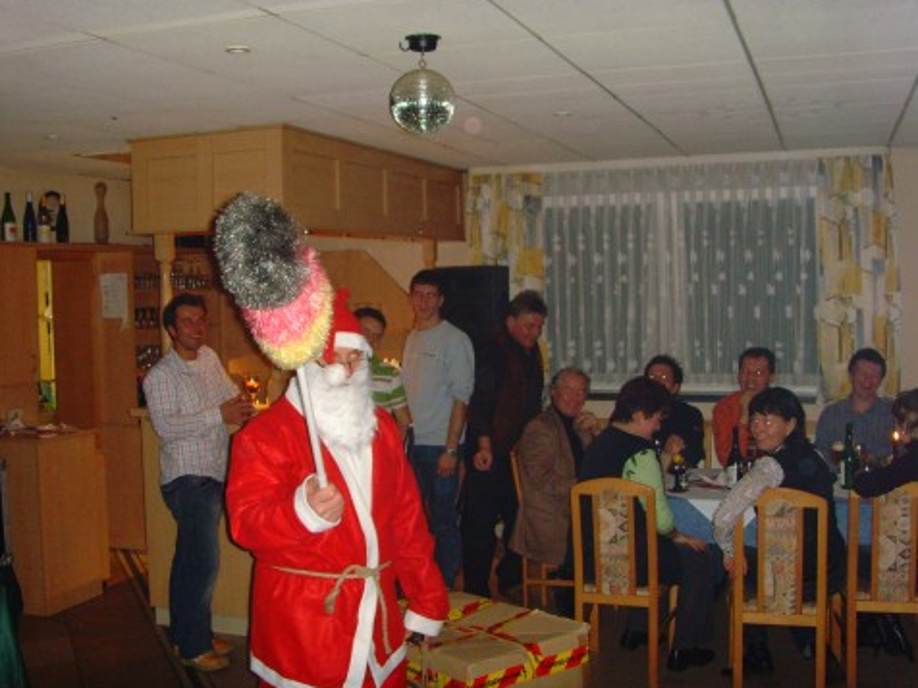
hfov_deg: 45.8
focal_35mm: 41
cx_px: 447
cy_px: 336
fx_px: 1087
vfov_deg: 35.1
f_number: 3.5
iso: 320
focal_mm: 6.6
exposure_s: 1/45
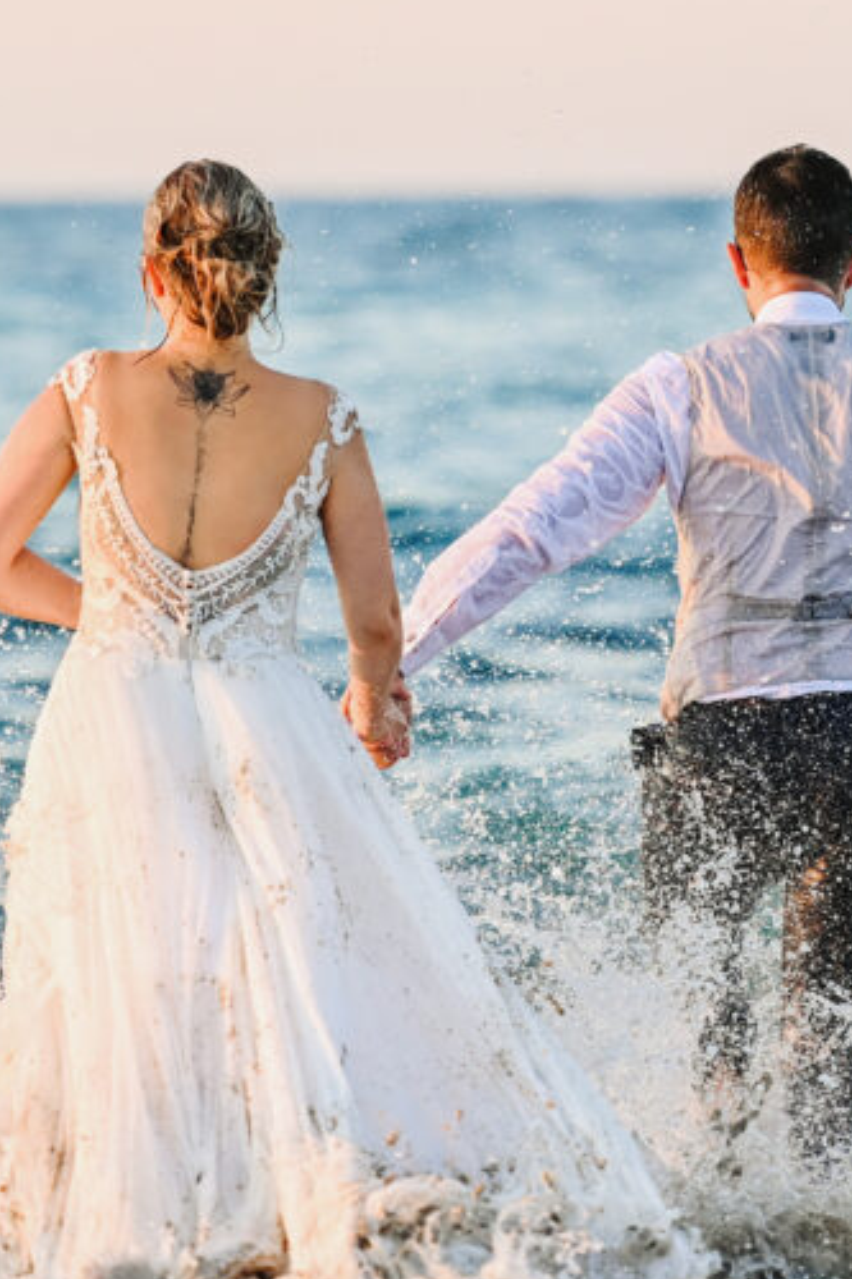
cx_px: 491
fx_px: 10657
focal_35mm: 300
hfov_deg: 4.6
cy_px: 551
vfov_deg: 6.9
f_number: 2.8
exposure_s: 1/3200
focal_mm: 150
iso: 1600
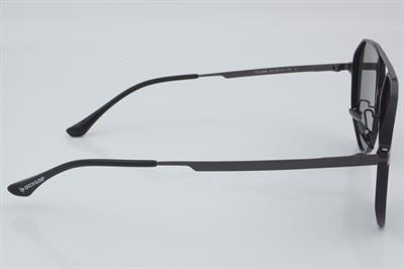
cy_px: 134
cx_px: 202
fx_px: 841
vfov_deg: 18.2
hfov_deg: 27.0
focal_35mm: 75
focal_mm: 50
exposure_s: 1/3
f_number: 32
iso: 100
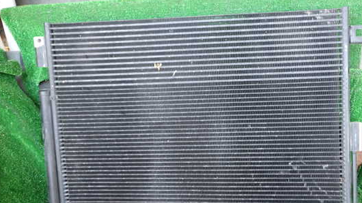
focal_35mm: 37
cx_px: 195
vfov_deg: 32.0
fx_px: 355
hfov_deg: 54.0
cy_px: 112
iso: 250
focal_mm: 5.4
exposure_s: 1/30
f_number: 2.3
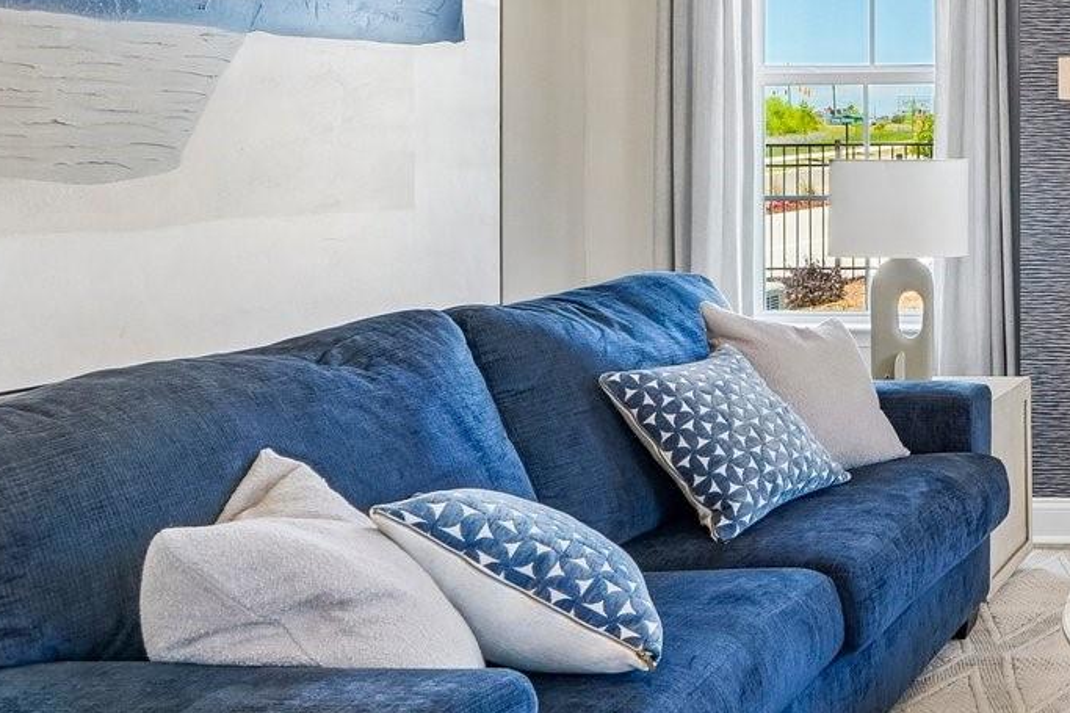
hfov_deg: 34.3
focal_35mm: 45
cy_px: 154
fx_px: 1337
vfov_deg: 29.3
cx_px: 1308
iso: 400
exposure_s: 1/30
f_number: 8
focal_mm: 10
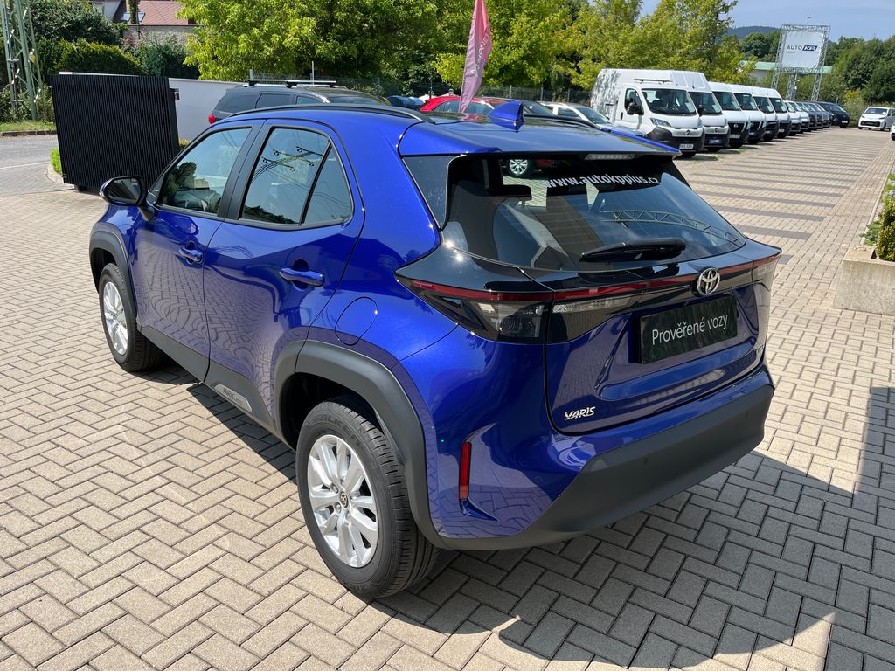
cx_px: 448
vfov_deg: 53.1
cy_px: 336
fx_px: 672
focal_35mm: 26
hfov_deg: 67.3
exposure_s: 1/2062
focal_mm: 5.1
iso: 50
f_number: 1.6
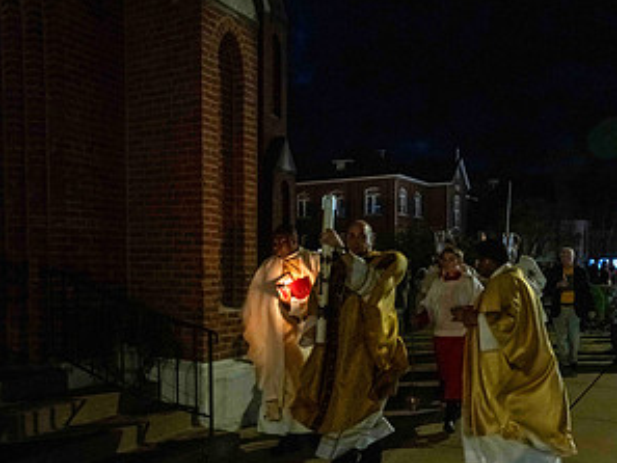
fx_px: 624
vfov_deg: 40.3
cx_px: 307
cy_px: 301
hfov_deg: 52.6
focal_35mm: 35
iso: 8000
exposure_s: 1/40
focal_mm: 24
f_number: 6.3
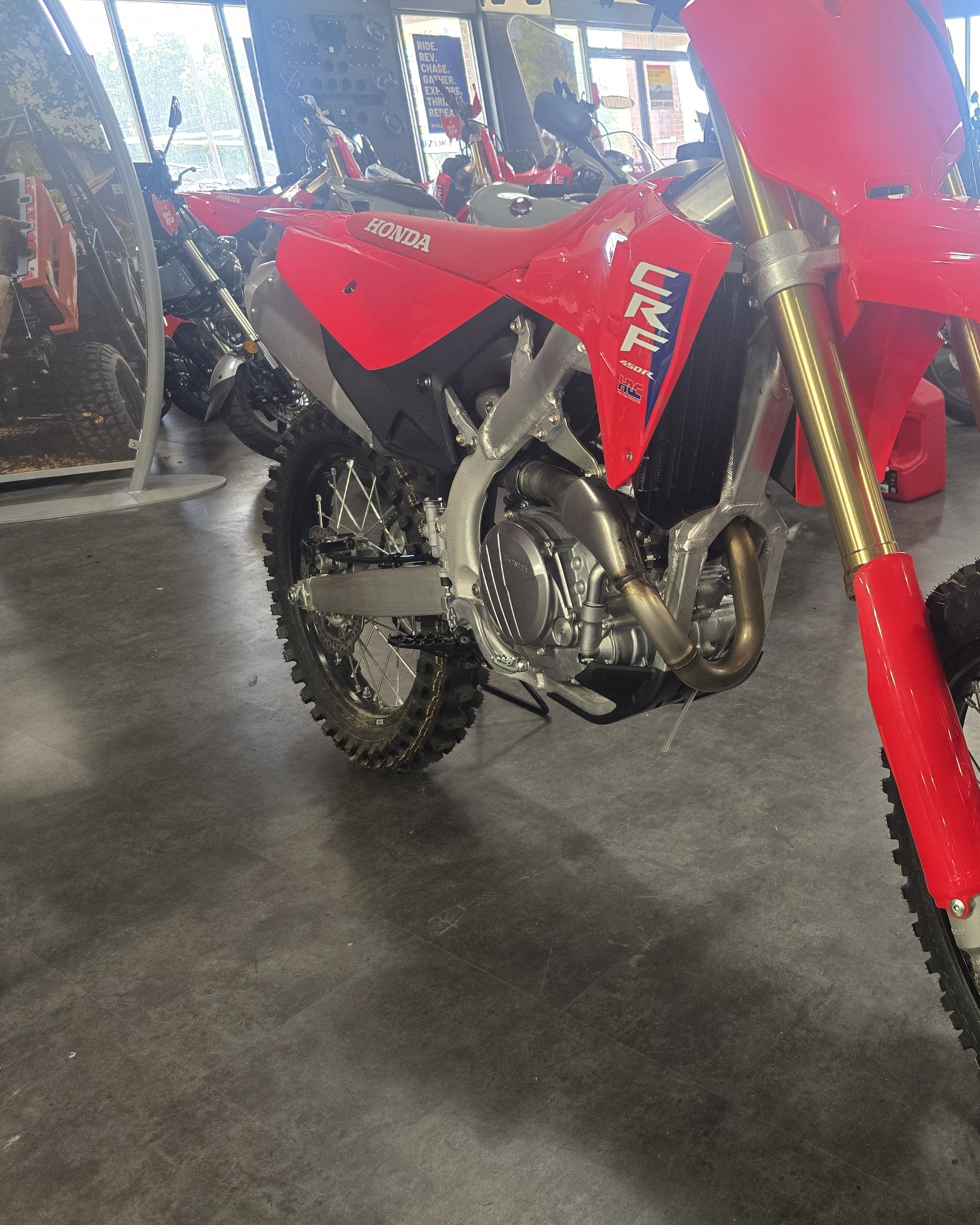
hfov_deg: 45.5
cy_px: 614
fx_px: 1087
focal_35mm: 30
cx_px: 815
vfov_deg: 58.8
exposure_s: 1/120
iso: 320
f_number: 1.7
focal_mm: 6.3
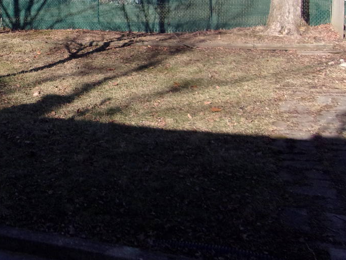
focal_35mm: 57
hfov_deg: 31.7
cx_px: 18
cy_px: 43
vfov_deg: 25.1
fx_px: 570
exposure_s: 1/160
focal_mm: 4.9
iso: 200
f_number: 10.4
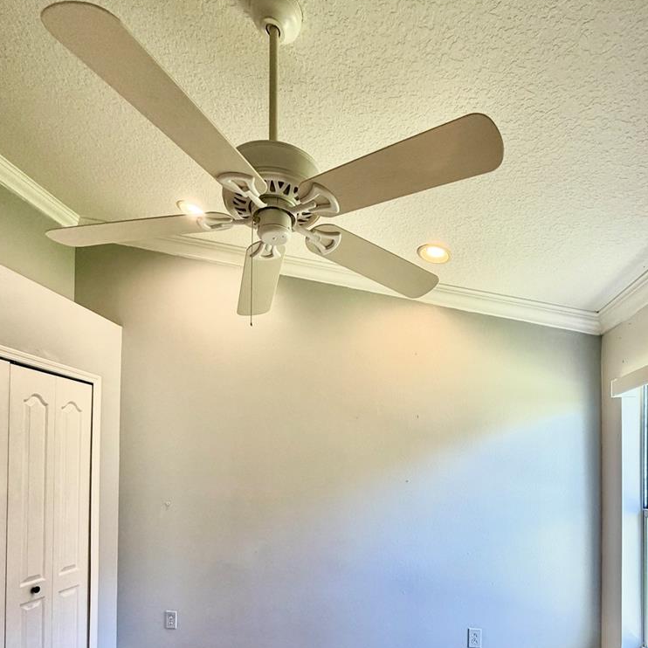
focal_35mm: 20
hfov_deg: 74.7
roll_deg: +0.3
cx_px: 344
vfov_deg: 70.8
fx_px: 424
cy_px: 469
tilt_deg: +0.1
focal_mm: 2.22
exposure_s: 1/120
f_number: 2.2
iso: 160
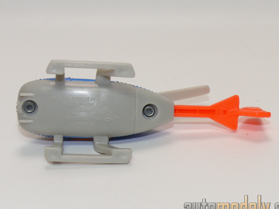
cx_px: 139
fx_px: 725
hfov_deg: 21.8
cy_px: 108
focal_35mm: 90
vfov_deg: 16.4
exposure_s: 1/30
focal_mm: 11.9
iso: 100
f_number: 4
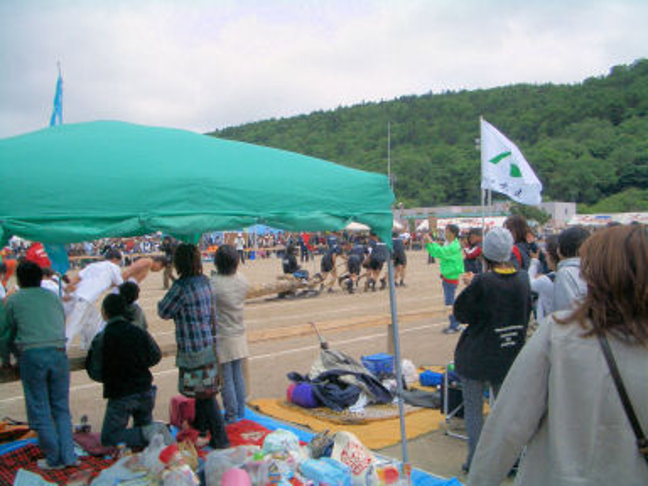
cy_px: 243
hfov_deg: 52.6
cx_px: 324
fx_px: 655
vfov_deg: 40.7
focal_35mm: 35
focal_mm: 5.8
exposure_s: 1/1000
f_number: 4.3
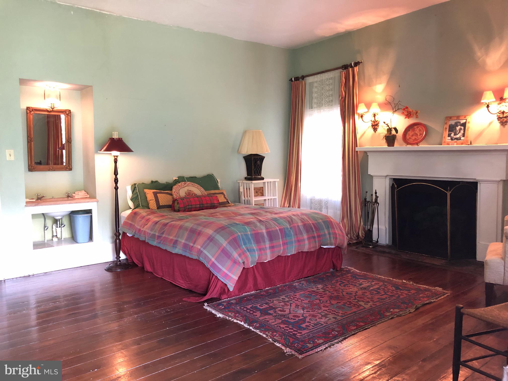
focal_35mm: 28
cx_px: 254
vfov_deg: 49.7
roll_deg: +0.6
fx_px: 411
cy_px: 190
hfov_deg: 63.4
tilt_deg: -4.0
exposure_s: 1/11
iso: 100
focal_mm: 3.99
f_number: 1.8
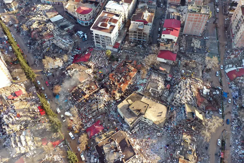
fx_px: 190
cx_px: 122
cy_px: 82
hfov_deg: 65.5
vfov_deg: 46.4
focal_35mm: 28
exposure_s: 1/100
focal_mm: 10.26
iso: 100
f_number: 4
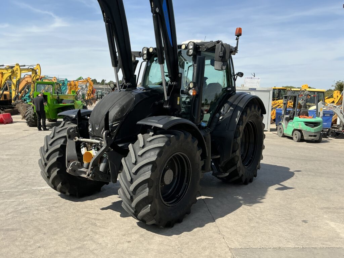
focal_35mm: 28
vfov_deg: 49.7
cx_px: 172
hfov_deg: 63.4
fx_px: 278
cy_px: 129
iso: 25
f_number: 1.8
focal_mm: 3
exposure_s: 1/1675
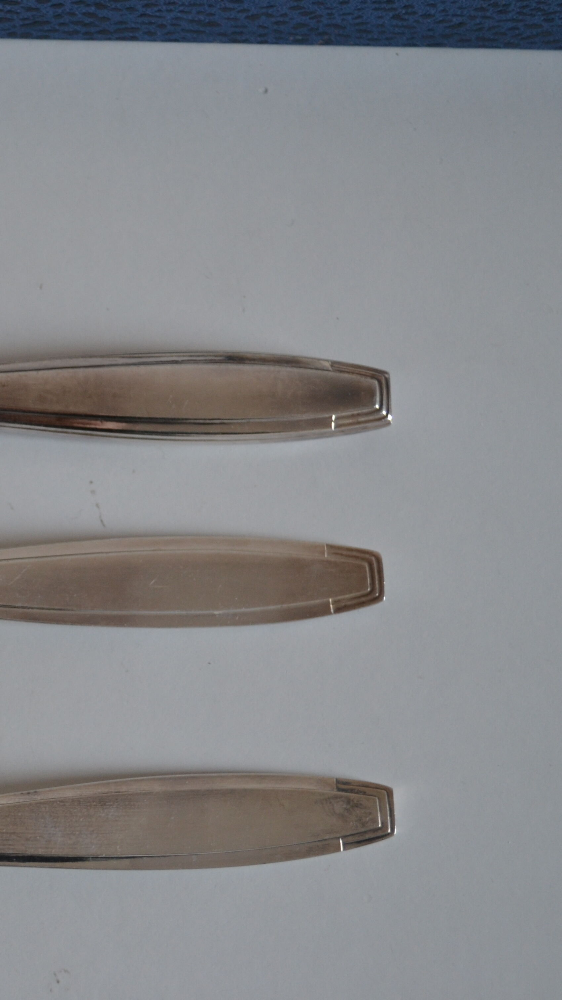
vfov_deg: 31.4
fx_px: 1775
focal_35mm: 67
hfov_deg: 17.1
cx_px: -126
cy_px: 505
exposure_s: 1/30
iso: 400
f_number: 4.5
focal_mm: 28
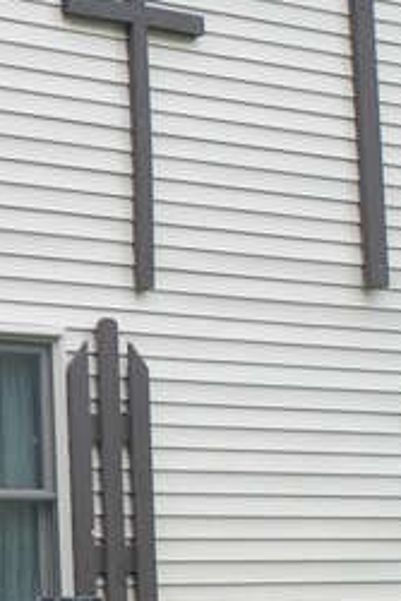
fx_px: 2886
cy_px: 363
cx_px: -70
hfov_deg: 7.9
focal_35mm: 173
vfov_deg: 11.9
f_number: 5.6
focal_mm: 32
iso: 125
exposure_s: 1/125
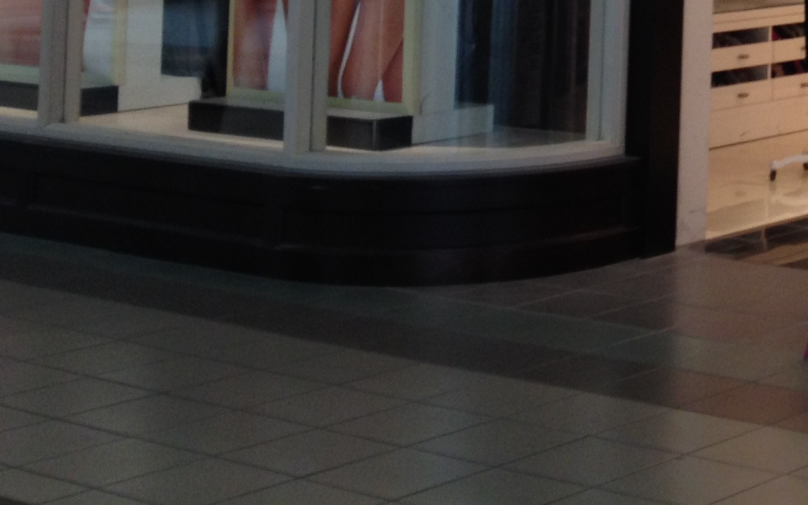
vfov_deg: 11.9
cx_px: 1081
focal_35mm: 103
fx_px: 2268
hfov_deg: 18.6
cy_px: -327
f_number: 2.4
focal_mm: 4.28
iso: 80
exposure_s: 1/20
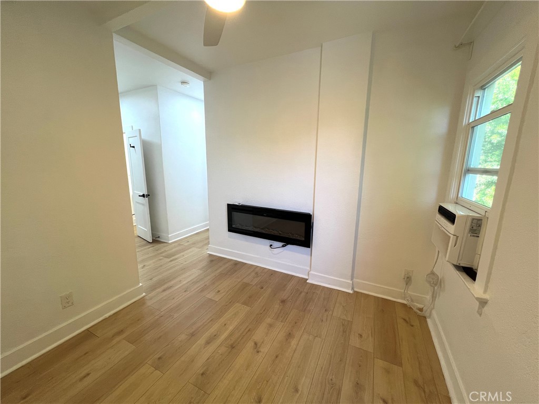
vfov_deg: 89.9
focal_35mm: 13
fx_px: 202
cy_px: 202
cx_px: 270
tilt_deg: -11.1
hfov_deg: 106.2
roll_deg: -0.6
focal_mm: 1.57
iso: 125
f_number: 1.8
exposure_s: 1/120
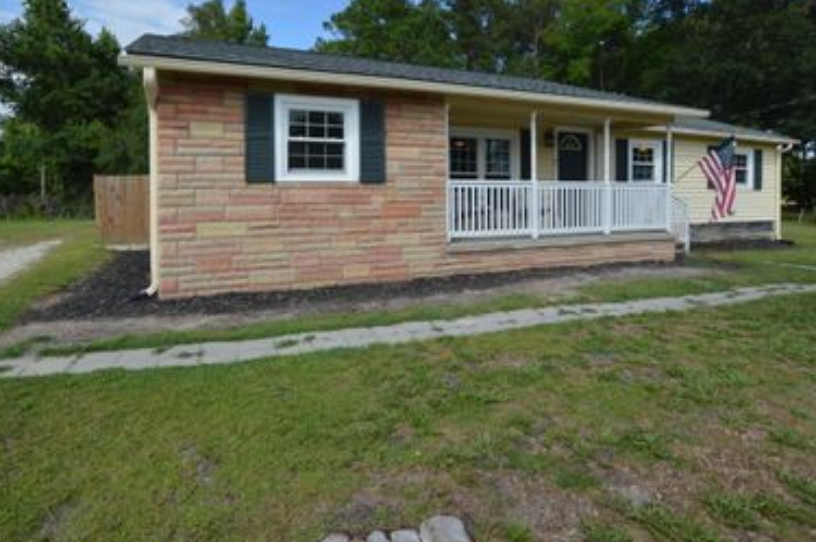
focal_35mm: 20
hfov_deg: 84.0
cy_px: 205
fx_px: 453
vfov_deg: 61.0
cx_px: 392
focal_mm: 10
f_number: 8
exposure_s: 1/200
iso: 100
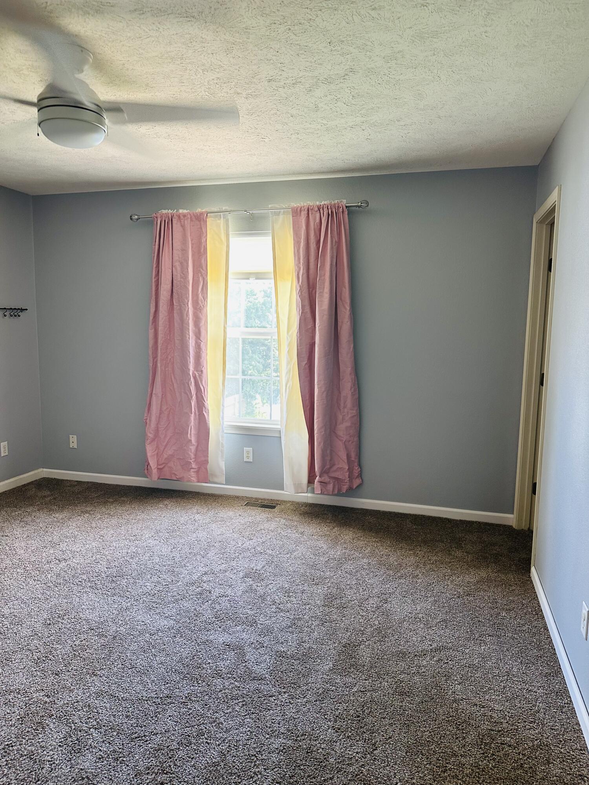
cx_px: 294
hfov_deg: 56.8
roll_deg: -1.1
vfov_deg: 71.6
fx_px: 544
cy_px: 392
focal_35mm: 24
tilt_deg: -6.5
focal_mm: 6.86
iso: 160
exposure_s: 1/60
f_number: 1.78
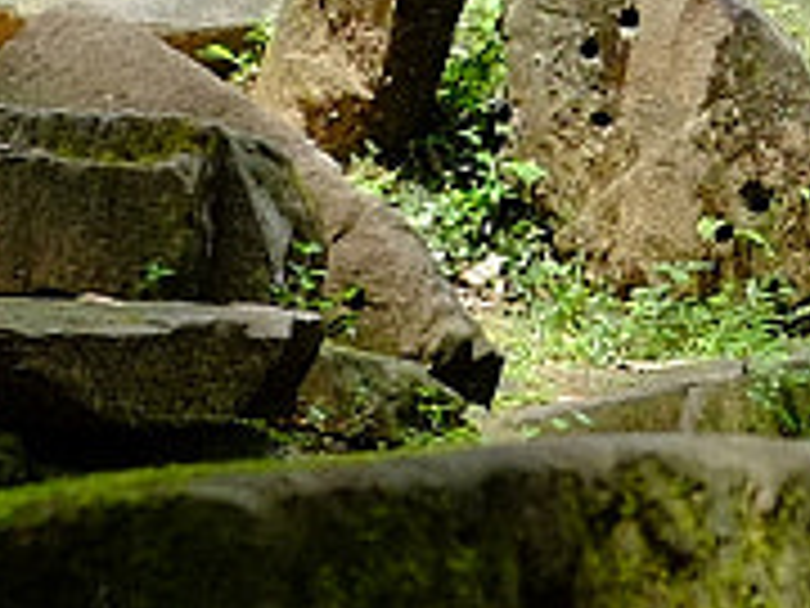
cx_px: 878
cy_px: -982
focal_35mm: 248
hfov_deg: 7.9
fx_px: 5803
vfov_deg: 5.7
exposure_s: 1/200
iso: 400
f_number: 6.4
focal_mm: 19.6
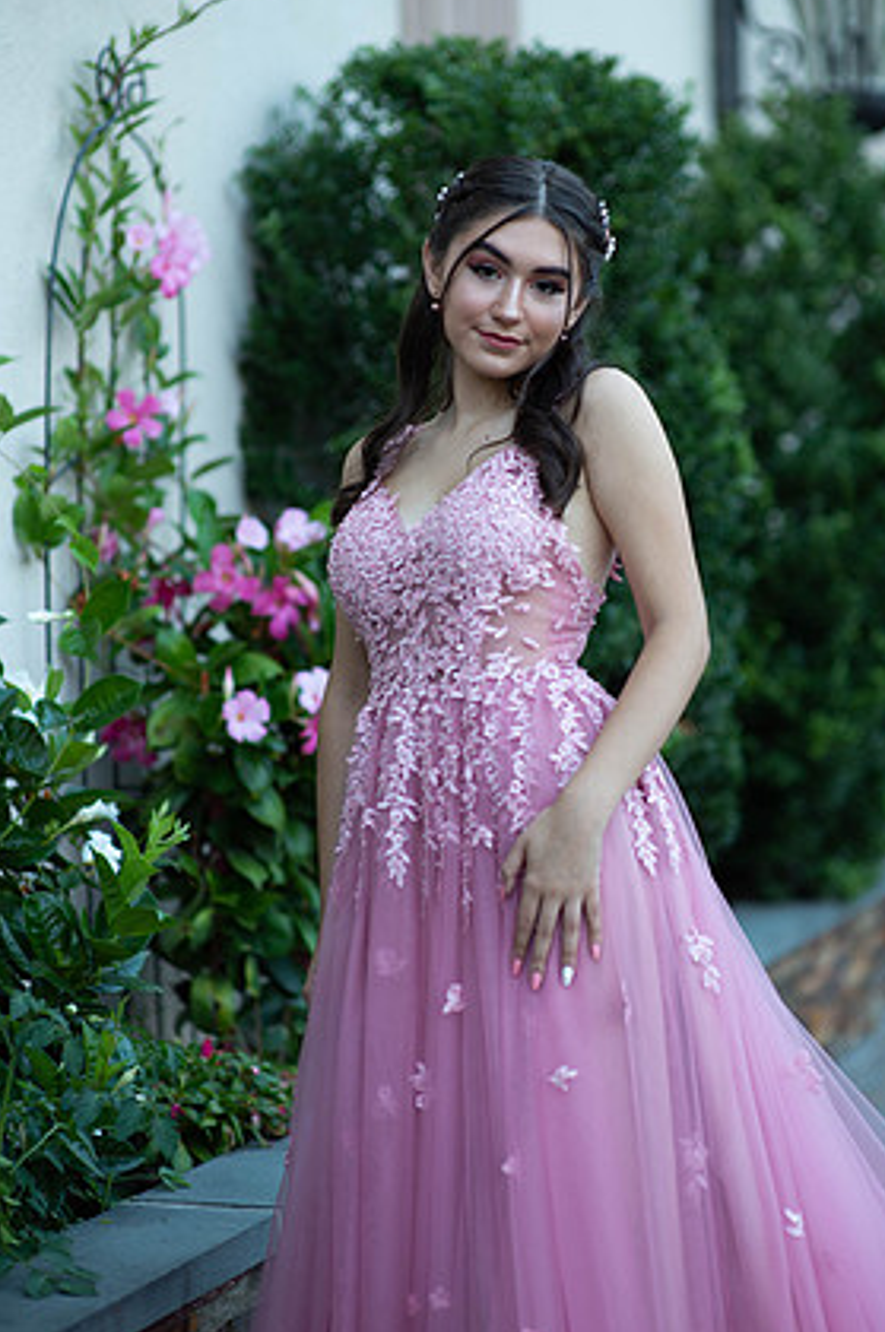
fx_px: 3364
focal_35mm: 91
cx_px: 468
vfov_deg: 22.4
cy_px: 637
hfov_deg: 15.0
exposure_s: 1/640
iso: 250
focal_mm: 85
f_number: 2
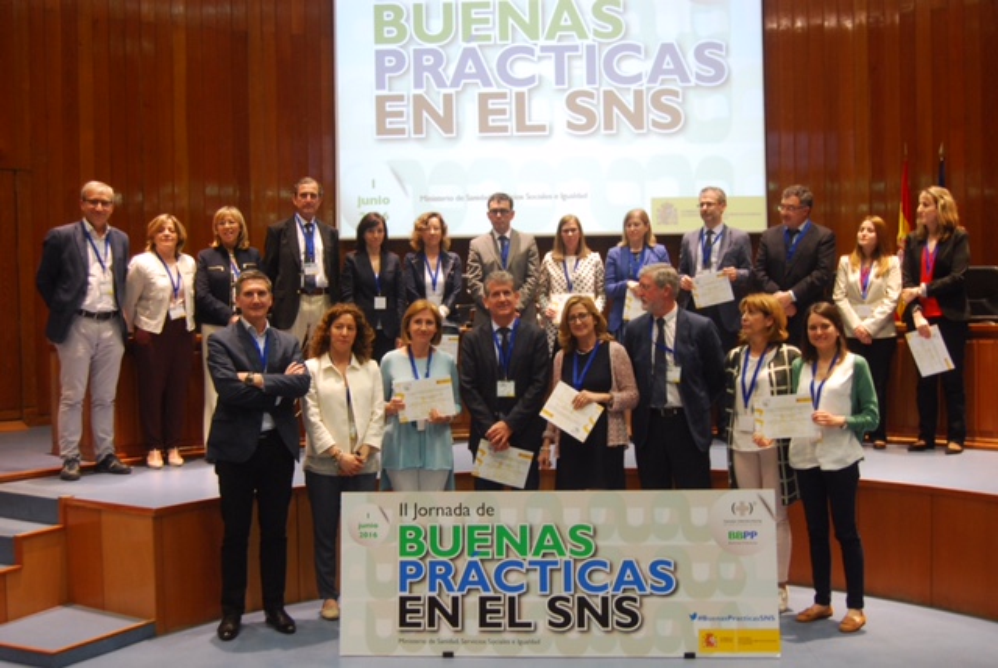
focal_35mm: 39
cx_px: 499
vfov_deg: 34.3
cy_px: 334
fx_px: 1082
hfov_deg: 49.5
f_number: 4.2
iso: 720
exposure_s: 1/30
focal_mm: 26
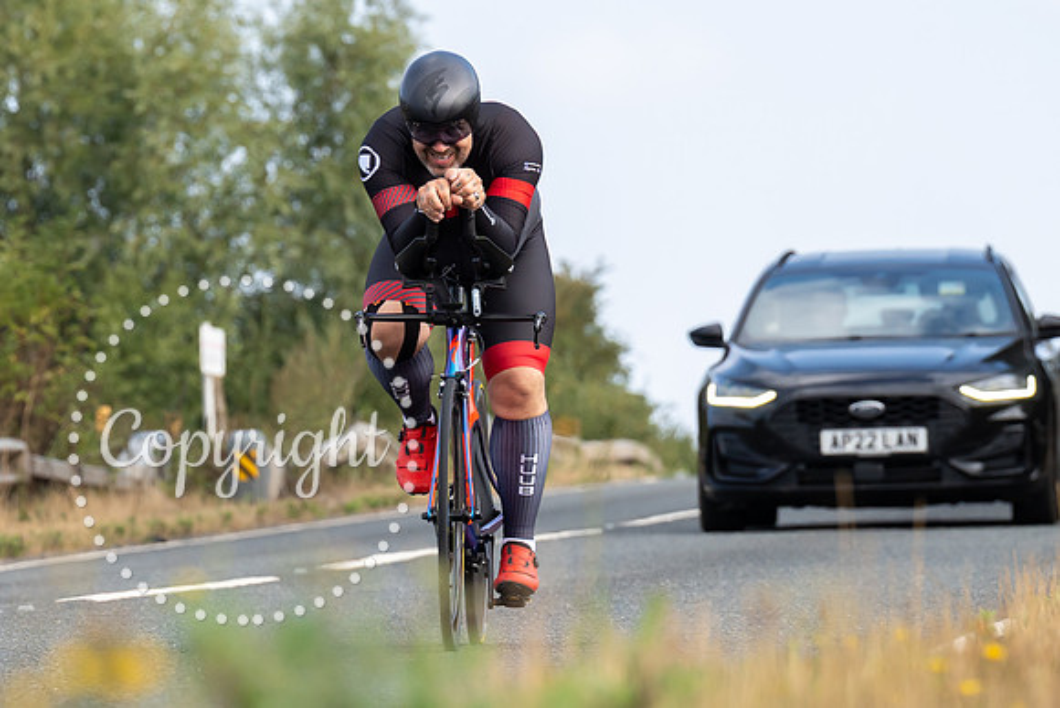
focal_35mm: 417
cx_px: 303
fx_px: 12289
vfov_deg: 3.3
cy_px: 443
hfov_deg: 4.9
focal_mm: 171
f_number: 5
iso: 200
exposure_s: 1/800
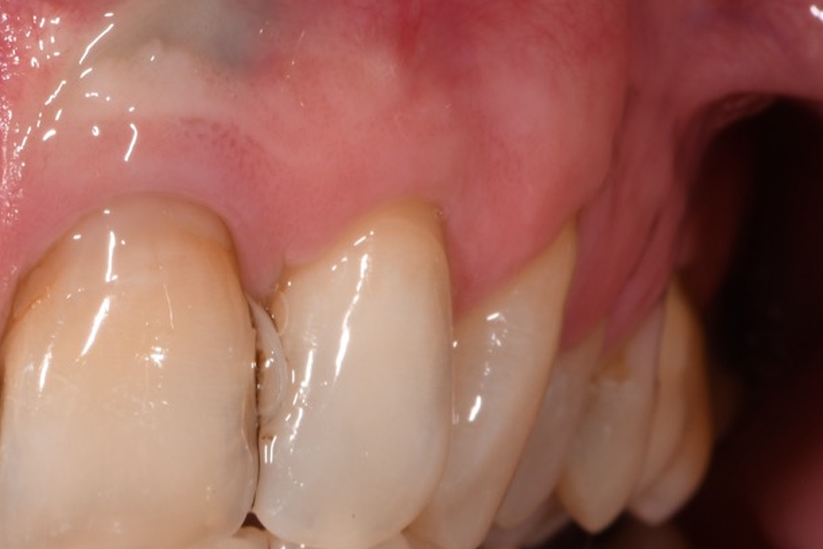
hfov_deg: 7.1
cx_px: 28
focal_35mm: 291
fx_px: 6650
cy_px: 544
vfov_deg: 4.7
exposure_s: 1/80
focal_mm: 85
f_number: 32
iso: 200
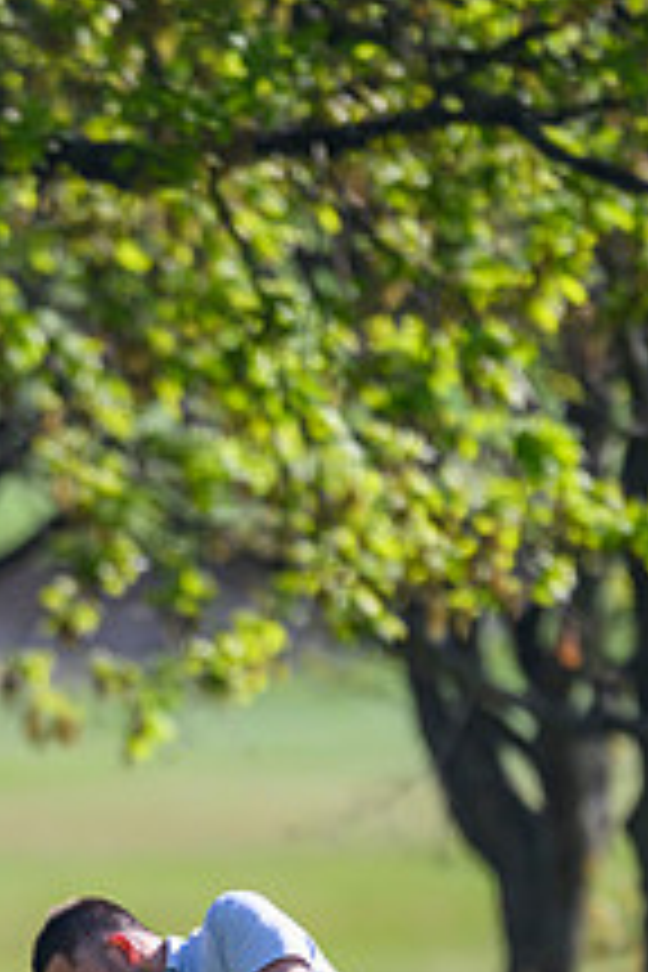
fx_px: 49109
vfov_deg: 1.1
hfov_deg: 0.8
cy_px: 991
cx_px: -305
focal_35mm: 1819
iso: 500
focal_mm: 560
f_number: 4
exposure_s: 1/3200
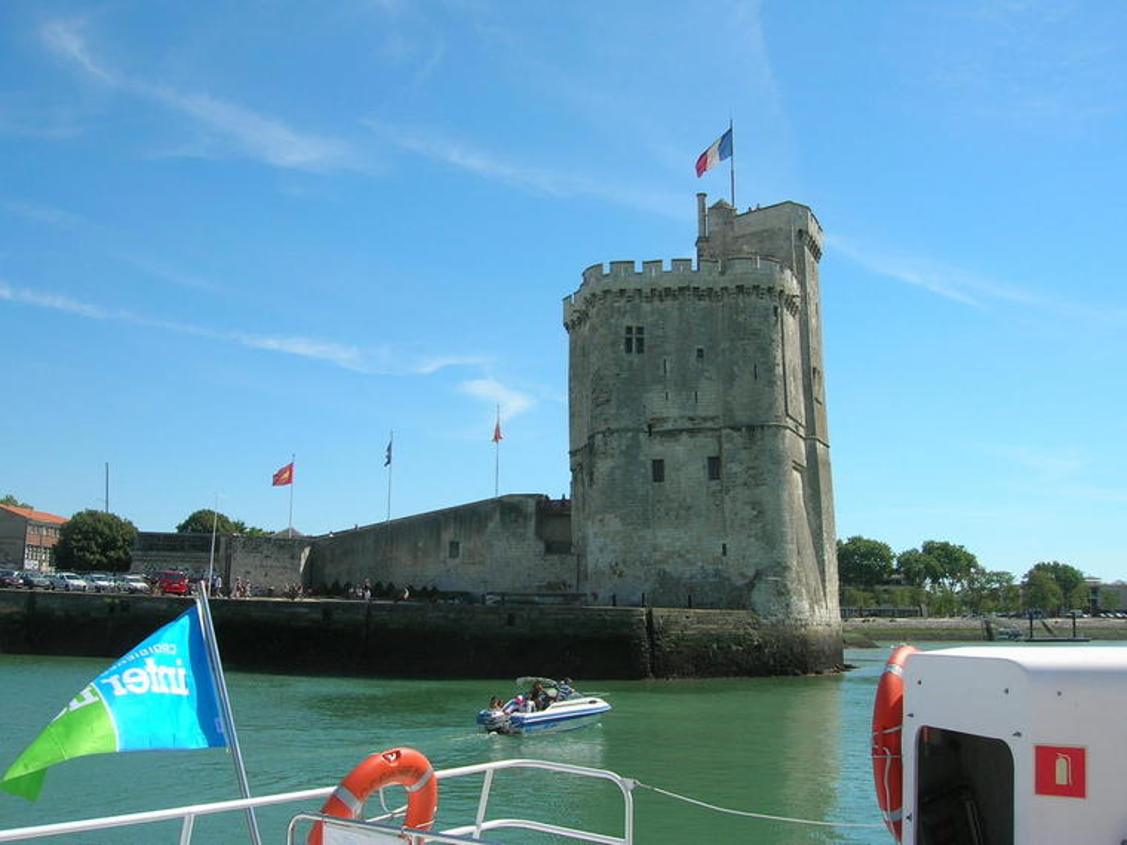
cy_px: 422
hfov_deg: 54.0
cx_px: 564
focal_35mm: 34
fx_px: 1107
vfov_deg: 41.8
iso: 50
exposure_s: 1/432
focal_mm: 5.7
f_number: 4.9
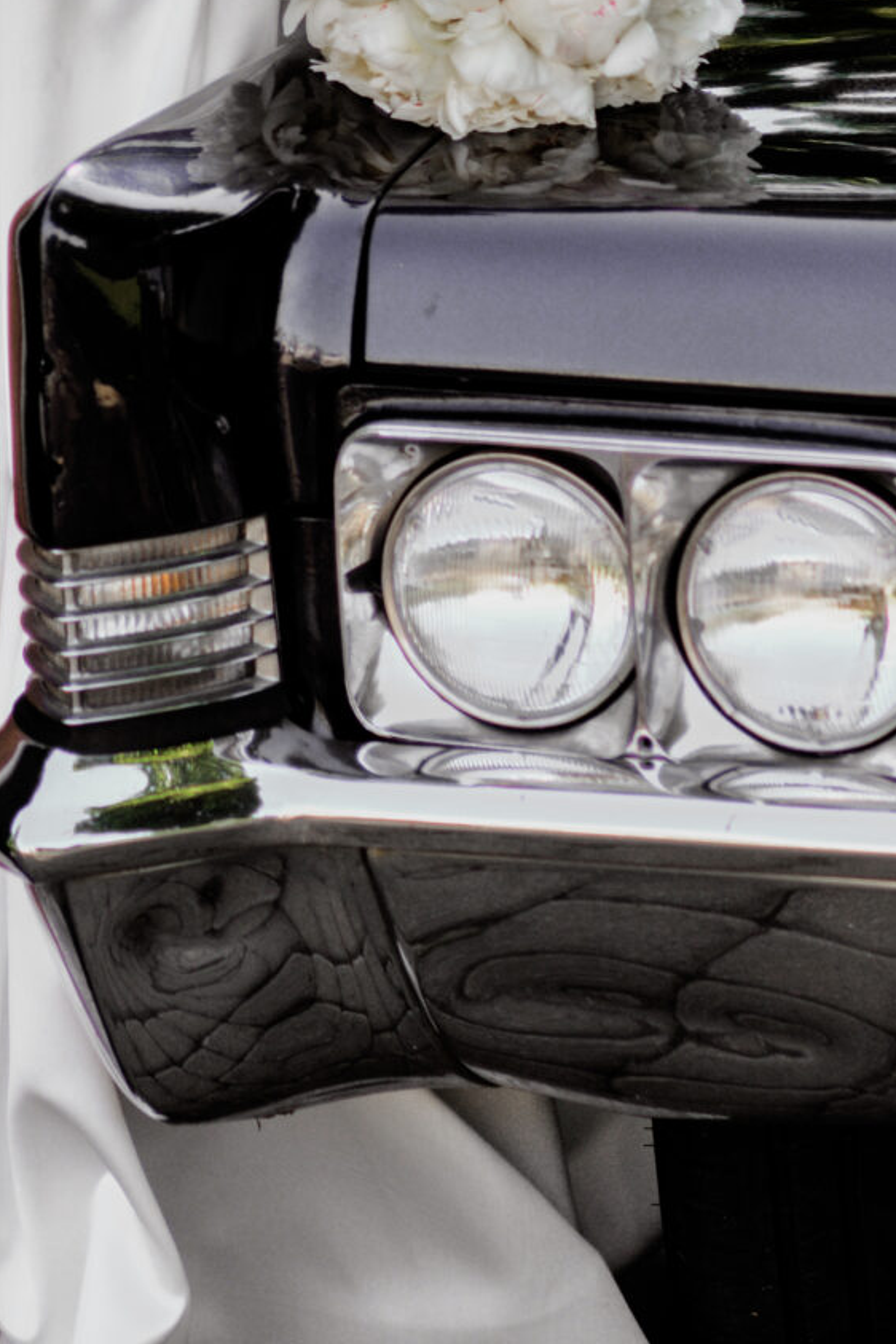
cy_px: -199
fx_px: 9631
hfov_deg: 5.3
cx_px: -135
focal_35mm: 258
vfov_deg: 7.9
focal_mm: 85
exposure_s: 1/1000
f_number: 3.2
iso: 250
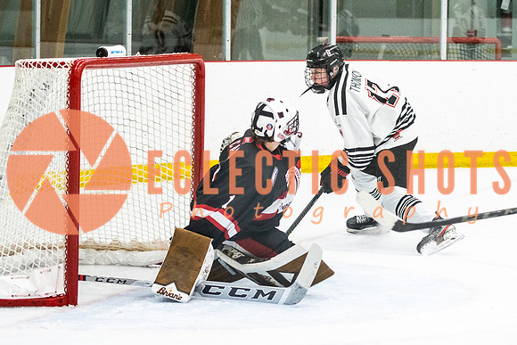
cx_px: 410
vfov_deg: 7.9
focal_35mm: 174
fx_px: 2497
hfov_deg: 11.8
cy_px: 107
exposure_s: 1/400
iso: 1100
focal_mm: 70
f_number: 2.8
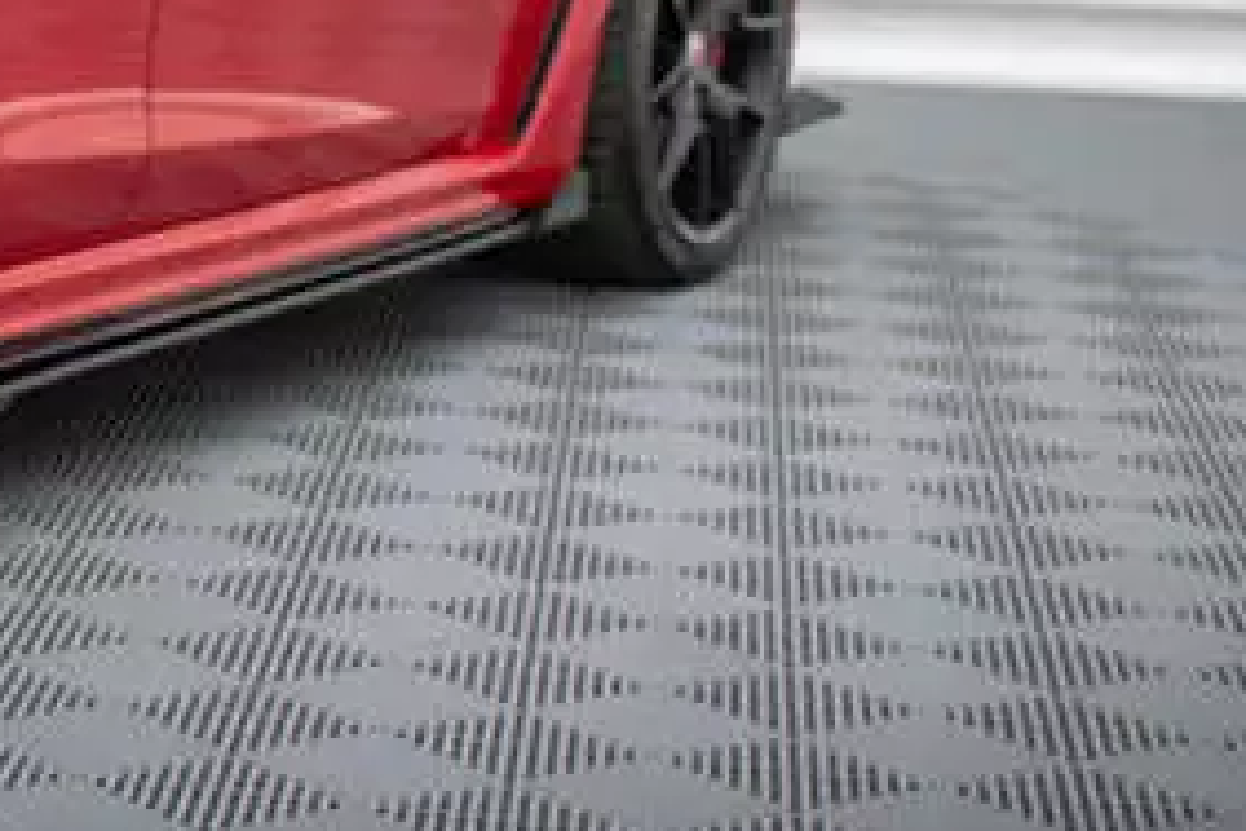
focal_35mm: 133
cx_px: -1000
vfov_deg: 10.2
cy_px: -141
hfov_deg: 13.8
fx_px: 4603
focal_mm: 35
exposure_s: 1/125
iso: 500
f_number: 2.5
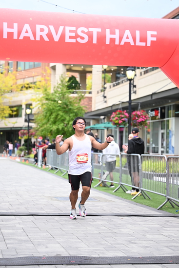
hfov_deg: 16.9
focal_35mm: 81
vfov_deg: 25.1
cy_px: 134
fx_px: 604
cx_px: 90
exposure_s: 1/1600
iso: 800
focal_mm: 81
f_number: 2.8
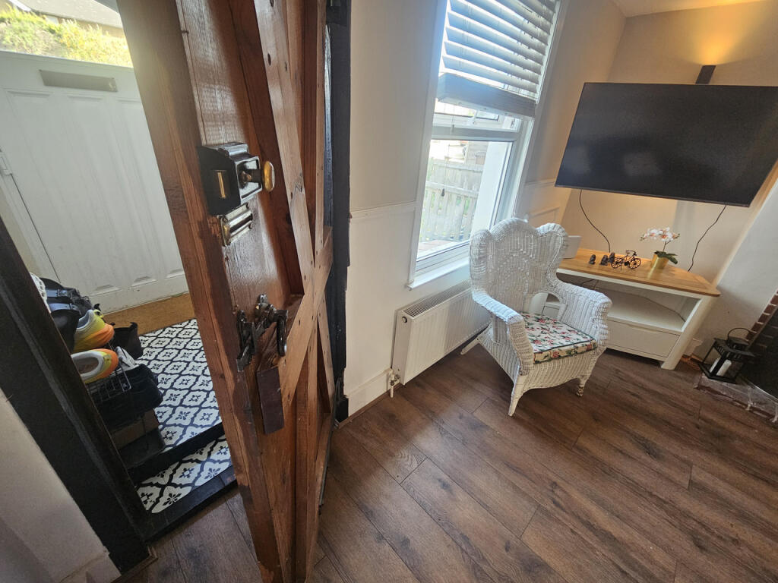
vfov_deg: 89.9
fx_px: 292
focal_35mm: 13
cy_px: 292
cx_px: 389
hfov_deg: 106.2
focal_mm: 2.2
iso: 250
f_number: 2.2
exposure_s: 1/50
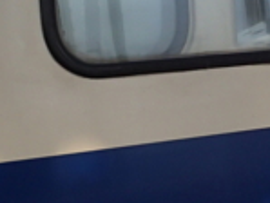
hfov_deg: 14.2
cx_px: 326
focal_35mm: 134
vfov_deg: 11.1
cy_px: 92
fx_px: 1046
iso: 100
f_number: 2.8
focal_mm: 4.5
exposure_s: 1/200
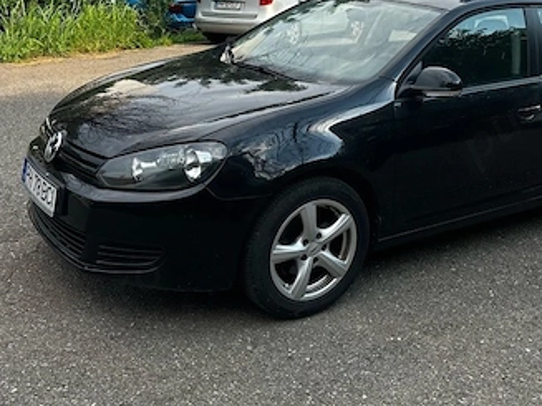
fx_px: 689
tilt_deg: -11.7
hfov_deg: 42.2
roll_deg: -8.3
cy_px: 89
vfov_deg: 32.1
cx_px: 378
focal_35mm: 44
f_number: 1.78
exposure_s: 1/1495
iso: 80
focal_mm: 6.86
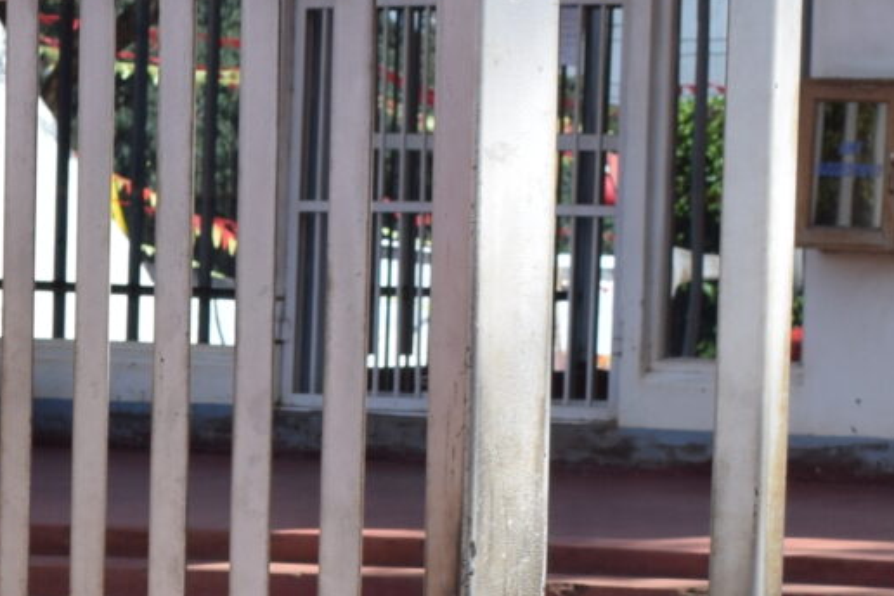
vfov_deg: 5.9
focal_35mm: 230
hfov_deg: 8.6
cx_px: -676
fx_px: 5723
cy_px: 708
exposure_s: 1/250
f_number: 8
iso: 200
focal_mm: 31
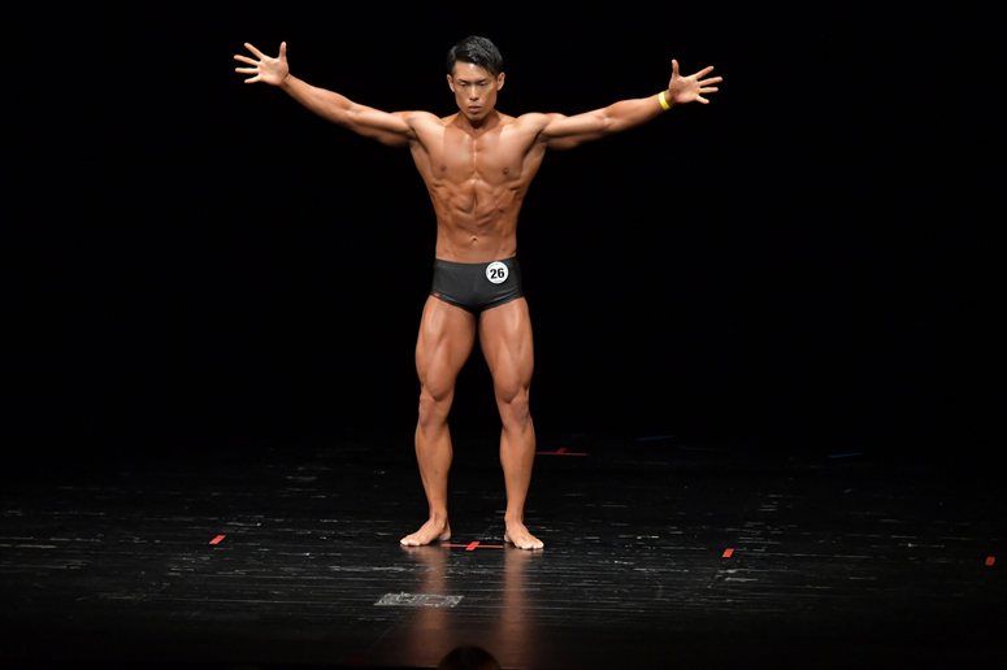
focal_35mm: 240
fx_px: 6710
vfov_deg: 5.7
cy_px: 335
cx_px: 504
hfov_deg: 8.6
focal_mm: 160
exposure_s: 1/400
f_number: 5.6
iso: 4000
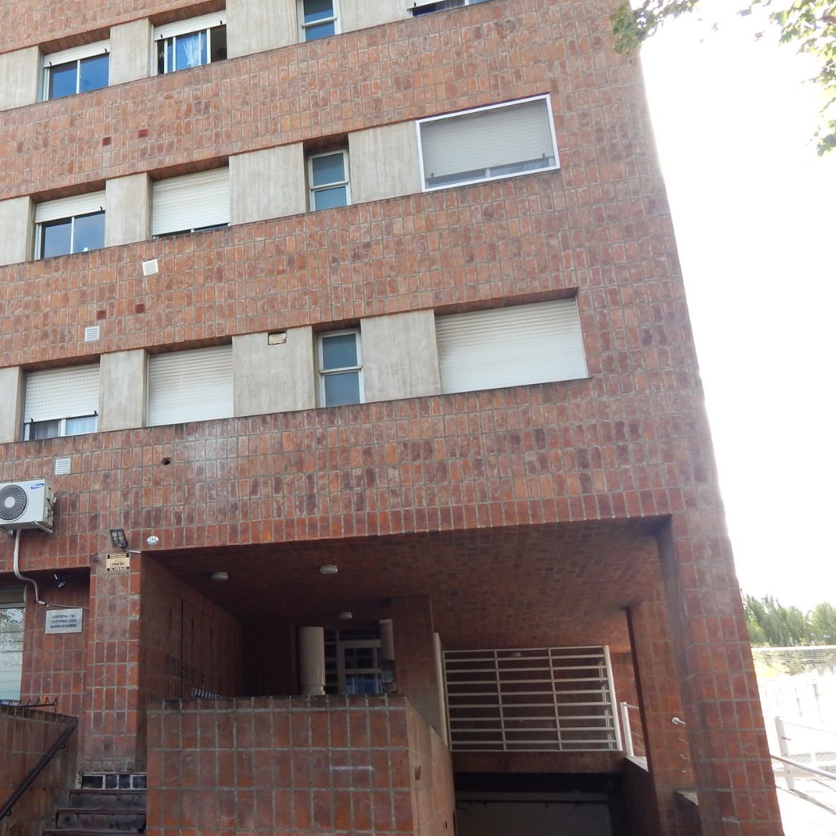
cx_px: 189
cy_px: 491
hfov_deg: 48.7
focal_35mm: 32
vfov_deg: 50.8
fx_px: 874
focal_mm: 4
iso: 125
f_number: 3
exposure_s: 1/320
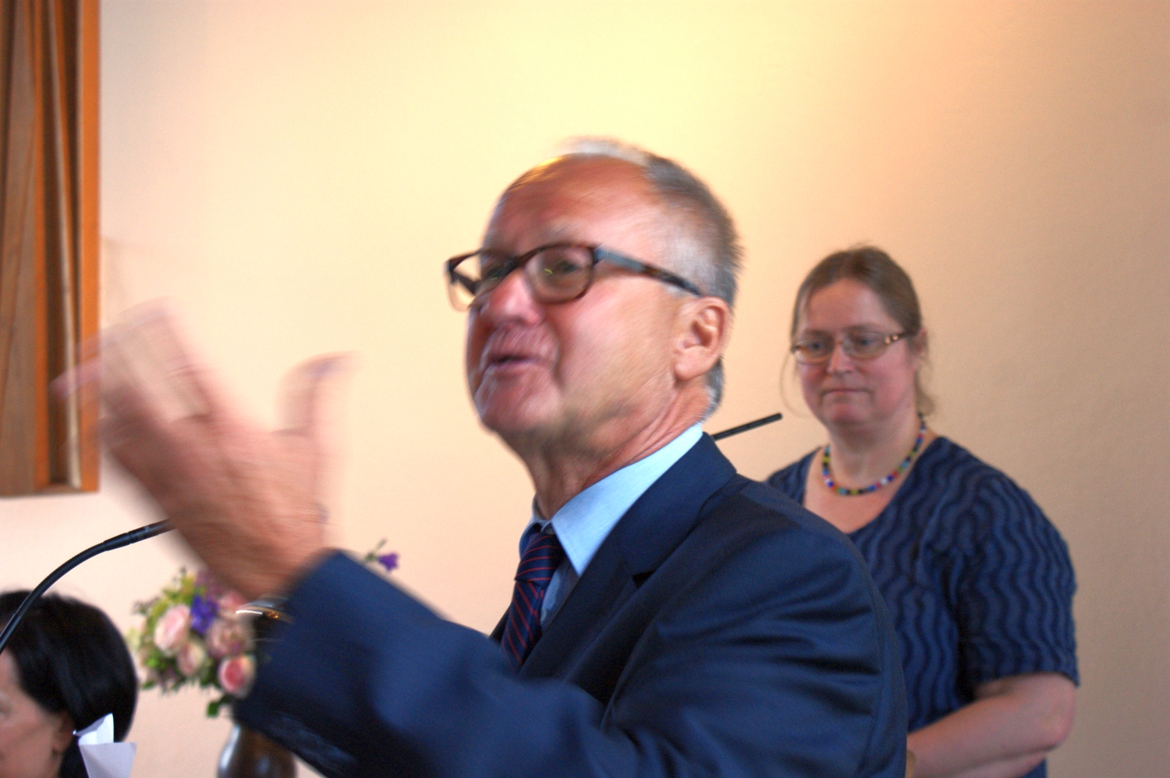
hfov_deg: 27.0
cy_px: 389
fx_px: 2436
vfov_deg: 18.2
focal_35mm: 75
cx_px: 585
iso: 400
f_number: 5.6
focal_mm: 50
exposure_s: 1/25
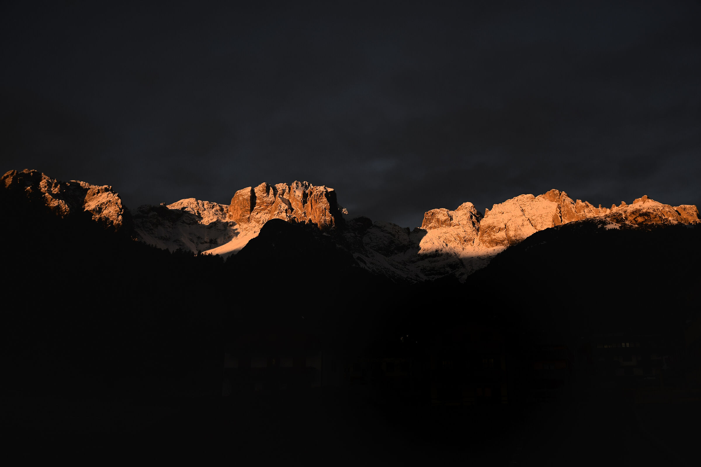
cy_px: 234
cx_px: 350
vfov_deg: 40.0
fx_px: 643
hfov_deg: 57.2
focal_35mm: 33
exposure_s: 1/320
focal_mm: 22
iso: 100
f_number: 4
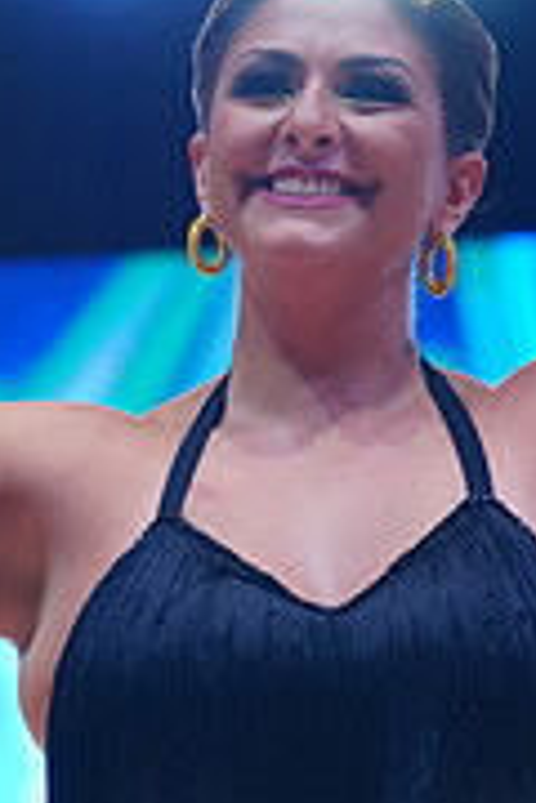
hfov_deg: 6.1
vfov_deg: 8.9
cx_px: 132
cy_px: 1204
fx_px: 5025
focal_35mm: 225
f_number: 2.8
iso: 2000
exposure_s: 1/500
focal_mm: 70
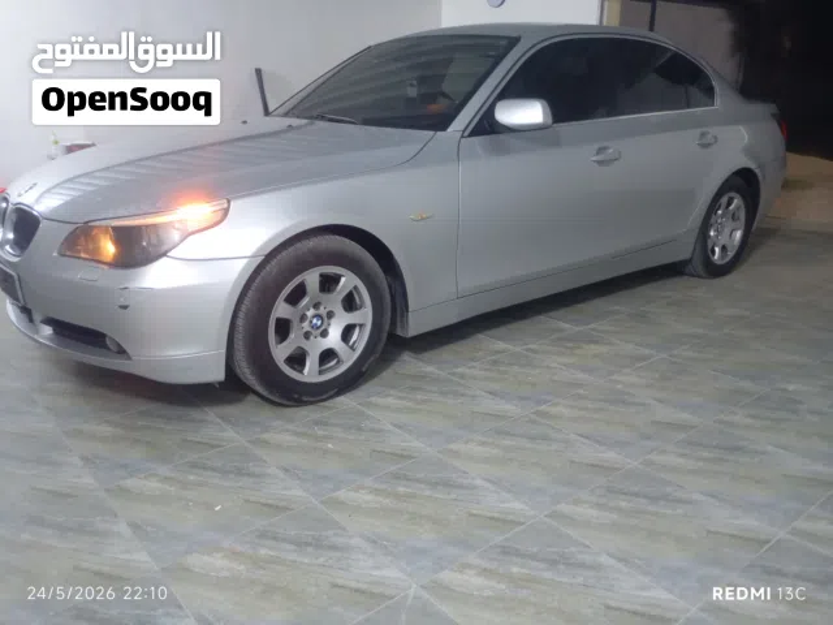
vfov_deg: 49.7
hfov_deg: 63.4
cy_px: 312
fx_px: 674
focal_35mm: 28
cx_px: 416
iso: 1239
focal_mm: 4.27
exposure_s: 1/25
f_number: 1.8
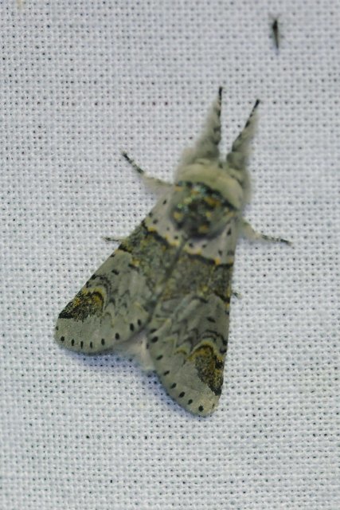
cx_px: 170
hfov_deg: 8.7
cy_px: 255
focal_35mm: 158
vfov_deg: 13.0
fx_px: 2230
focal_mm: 105
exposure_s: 1/250
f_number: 6.3
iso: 800
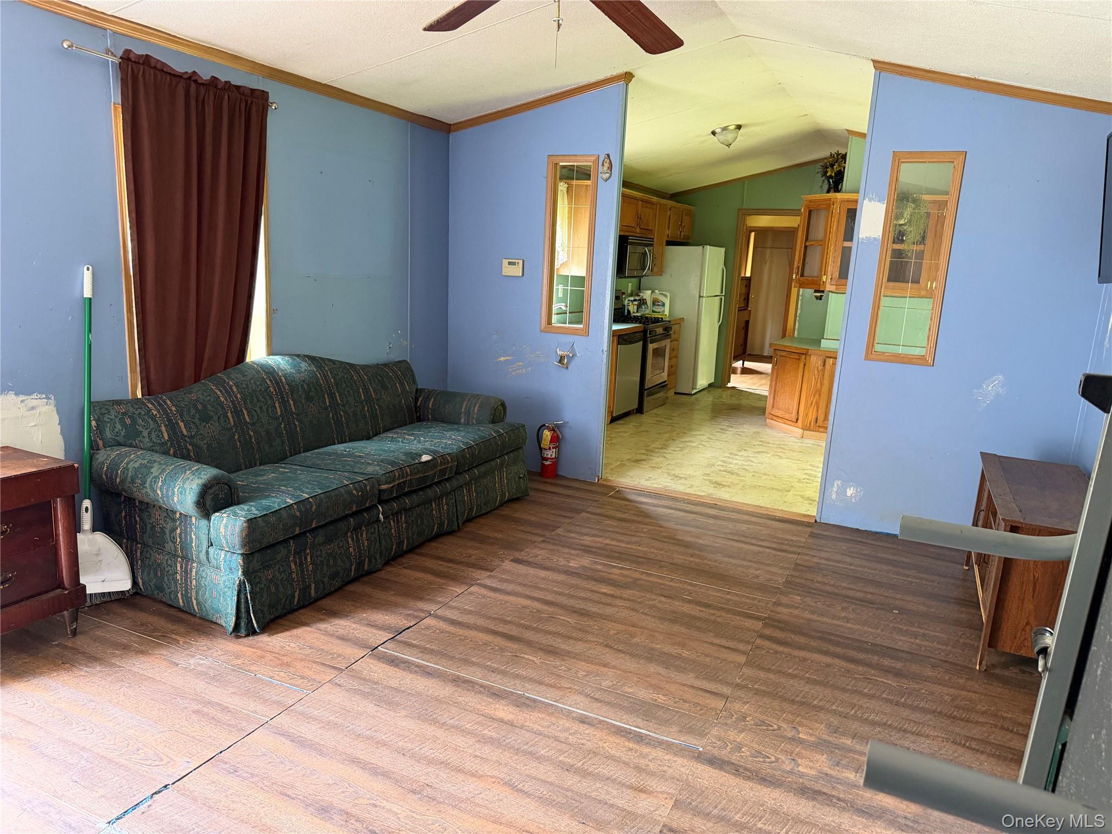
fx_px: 771
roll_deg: -3.0
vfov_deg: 56.8
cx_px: 556
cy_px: 417
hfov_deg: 71.6
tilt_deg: -12.7
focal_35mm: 24
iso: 400
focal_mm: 6.76
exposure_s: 1/60
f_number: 1.78
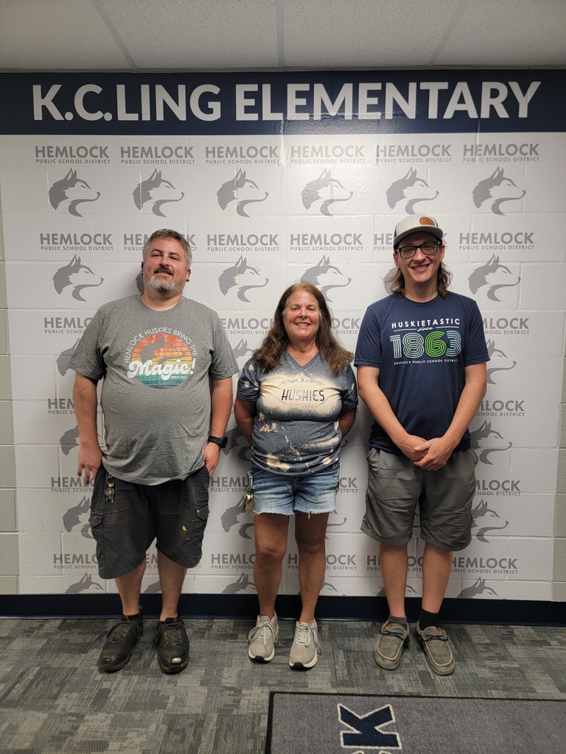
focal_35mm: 24
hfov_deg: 56.8
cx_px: 283
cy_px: 377
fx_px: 523
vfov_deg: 71.6
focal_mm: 6.7
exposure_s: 1/120
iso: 160
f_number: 1.8
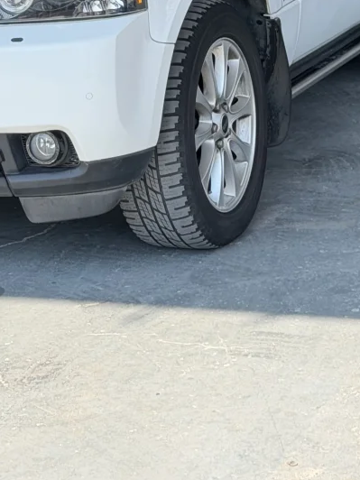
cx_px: 65
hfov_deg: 11.4
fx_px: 1803
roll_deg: +0.6
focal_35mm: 130
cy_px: -162
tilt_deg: -1.5
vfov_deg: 14.5
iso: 64
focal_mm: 6.76
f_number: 1.78
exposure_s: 1/1285
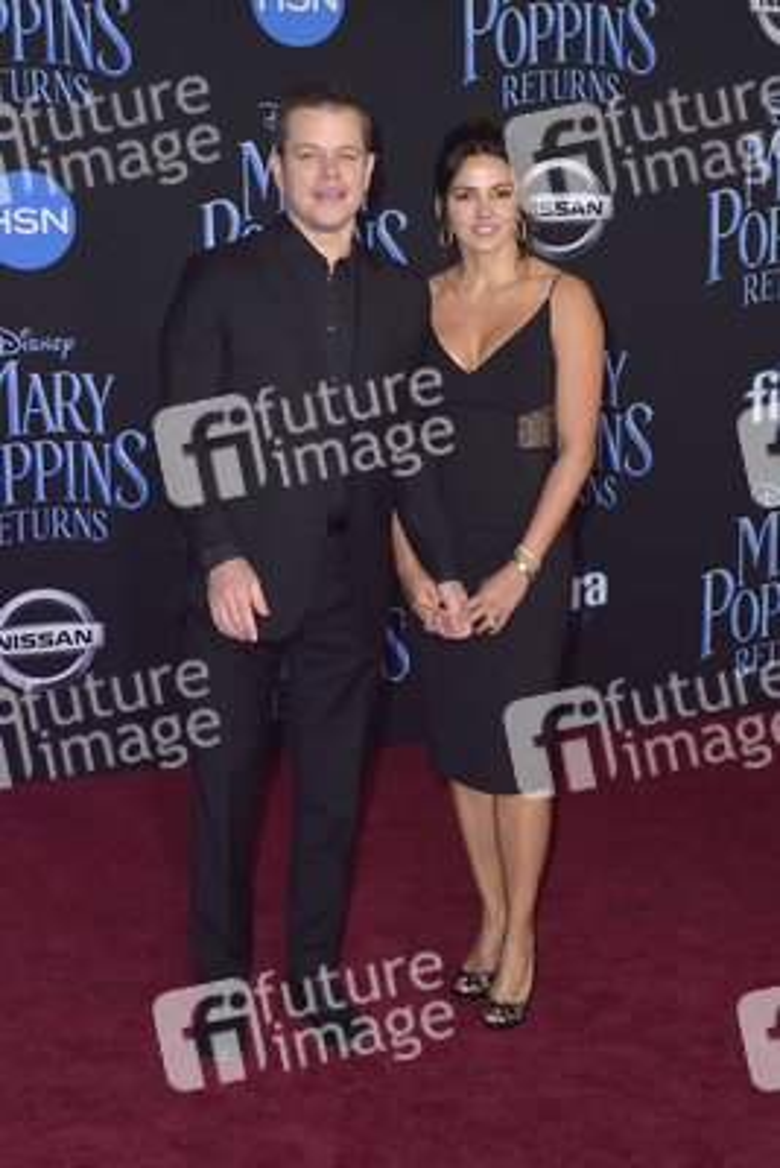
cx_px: 390
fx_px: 1786
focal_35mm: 55
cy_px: 584
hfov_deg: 24.6
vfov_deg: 36.2
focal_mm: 55
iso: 400
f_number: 6.3
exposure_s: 1/250
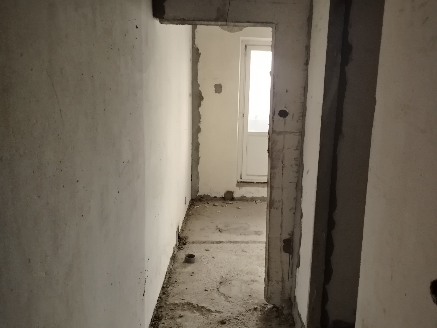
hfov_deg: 61.5
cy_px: 162
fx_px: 366
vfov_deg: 48.2
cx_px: 243
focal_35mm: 29
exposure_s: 1/25
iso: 2181
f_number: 1.75
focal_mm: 5.25
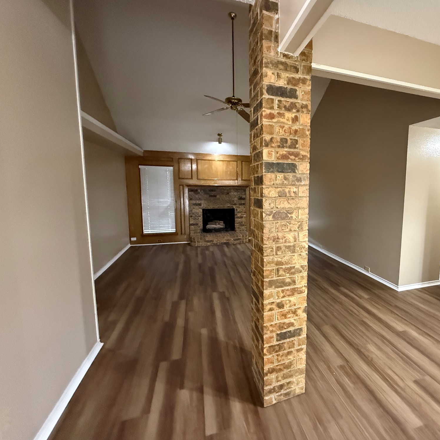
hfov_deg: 81.9
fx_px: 244
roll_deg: -0.4
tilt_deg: -5.9
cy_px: 215
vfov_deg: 84.0
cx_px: 283
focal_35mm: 17
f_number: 2.2
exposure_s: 1/60
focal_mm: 2.22
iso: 1250
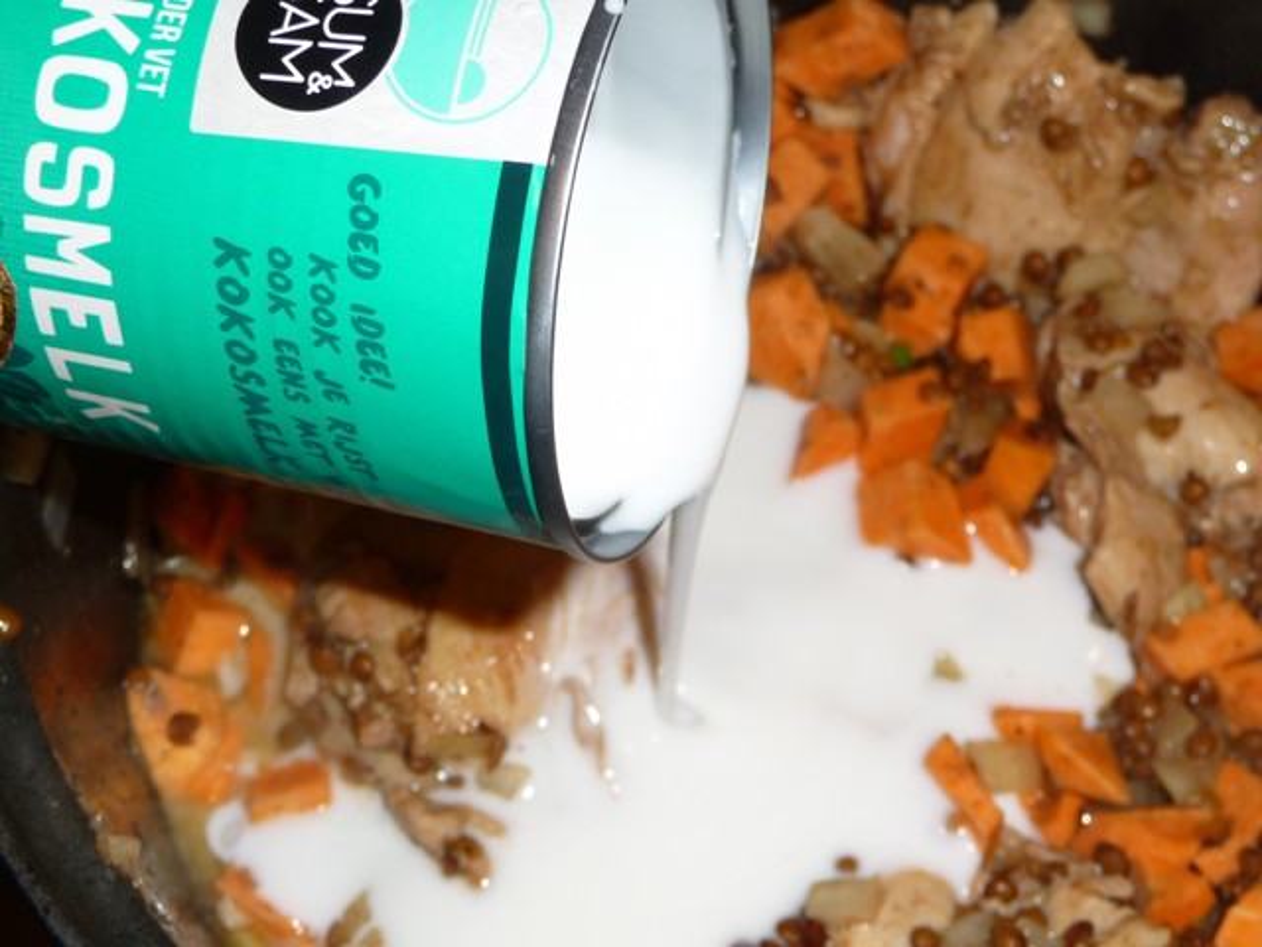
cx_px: 631
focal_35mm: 58
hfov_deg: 33.2
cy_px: 474
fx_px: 2115
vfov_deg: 25.2
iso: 100
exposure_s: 1/30
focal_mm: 9.8
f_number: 4.4
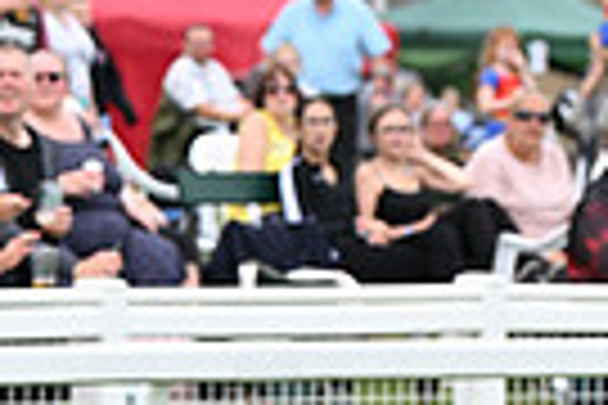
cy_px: 538
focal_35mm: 581
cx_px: -306
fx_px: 9812
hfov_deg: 3.5
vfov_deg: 2.4
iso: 400
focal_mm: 135
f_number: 5
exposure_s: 1/1250
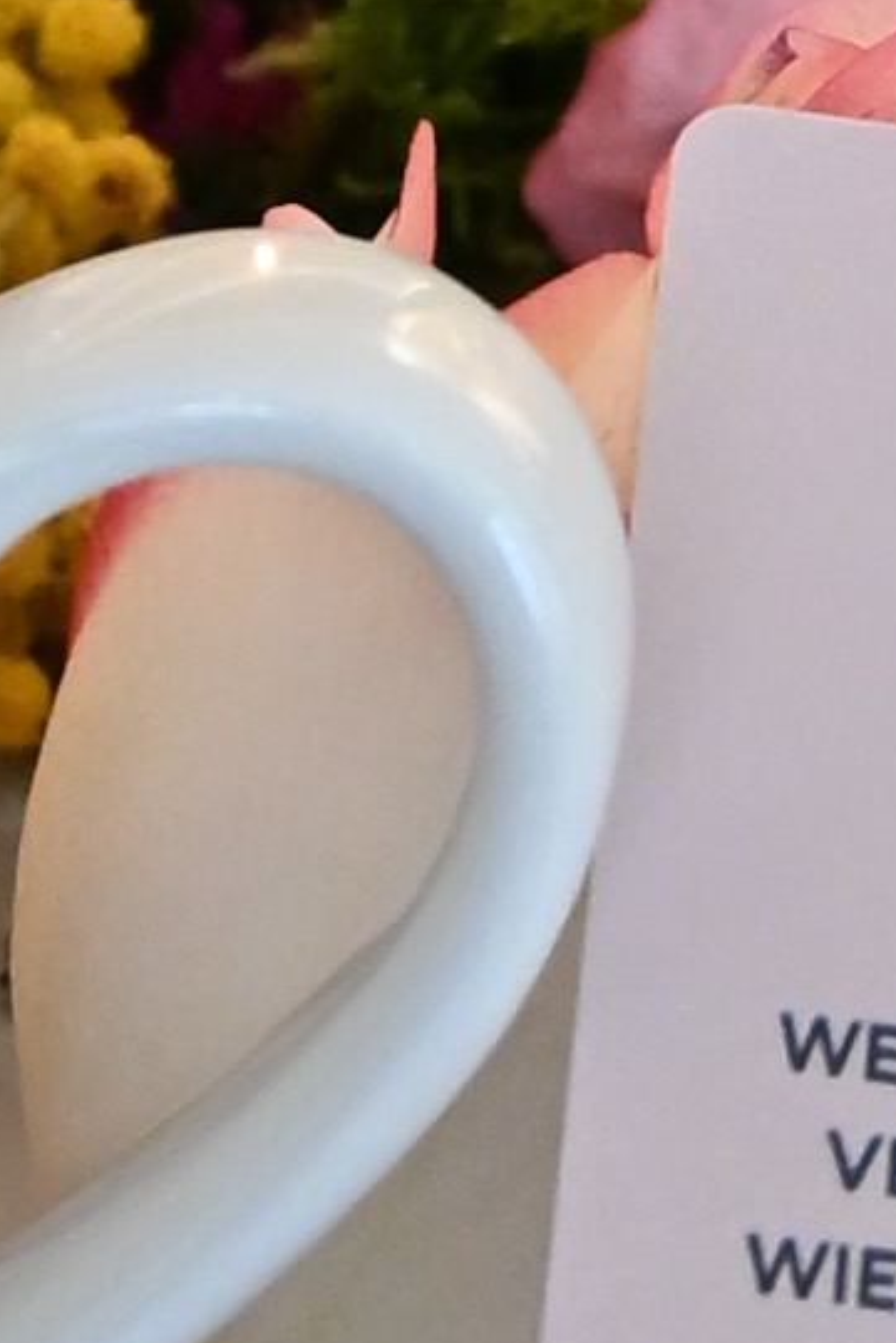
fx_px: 8245
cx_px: -60
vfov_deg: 8.9
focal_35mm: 221
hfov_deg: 6.2
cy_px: -1023
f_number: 3.8
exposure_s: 1/125
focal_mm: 20
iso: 2000
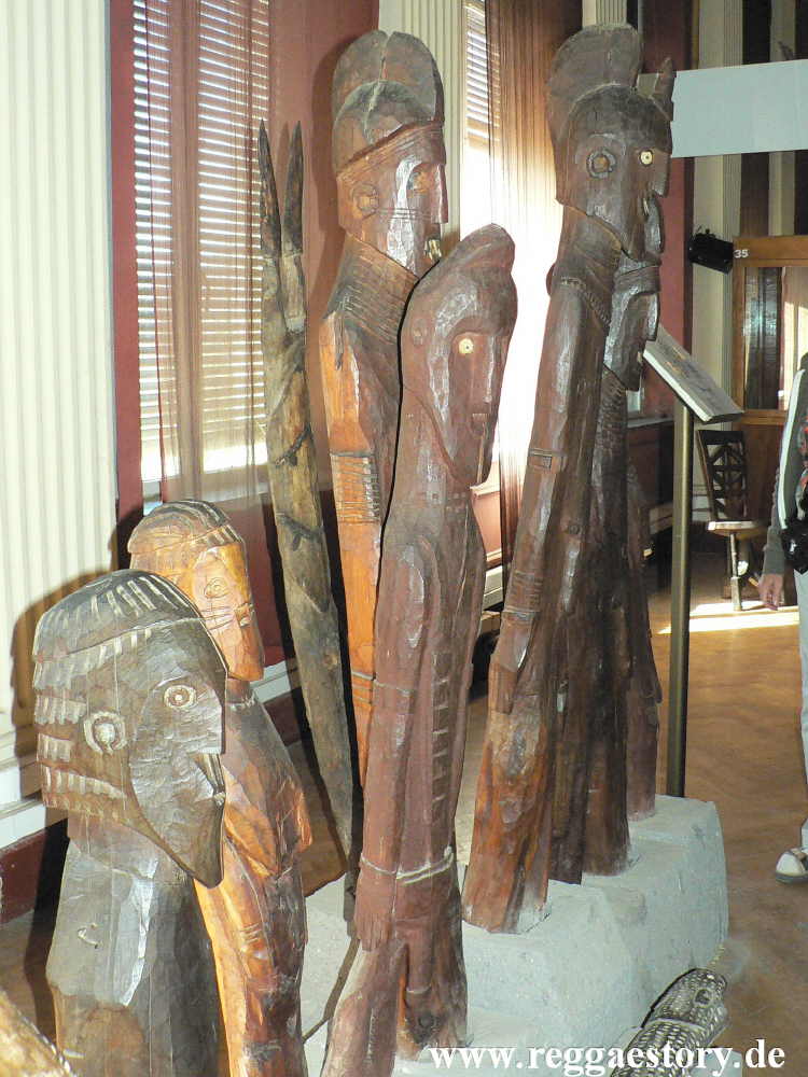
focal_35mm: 35
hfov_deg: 40.7
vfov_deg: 52.6
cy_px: 538
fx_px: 1089
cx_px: 404
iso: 400
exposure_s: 1/60
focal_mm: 6
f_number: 2.8
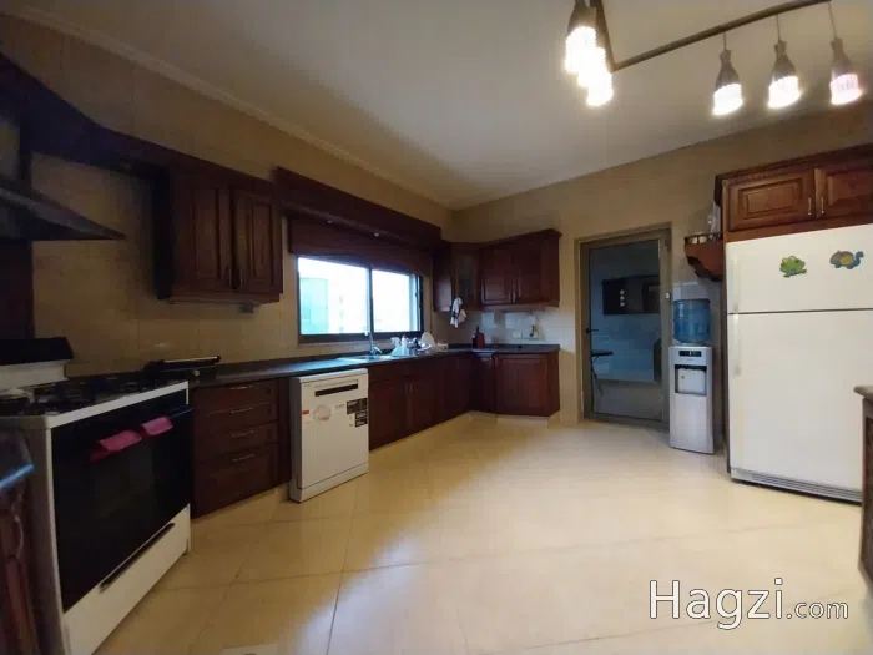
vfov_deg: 89.9
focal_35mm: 13
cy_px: 328
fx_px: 328
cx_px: 436
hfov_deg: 106.2
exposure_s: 1/25
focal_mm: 1.3
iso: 320
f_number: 2.2
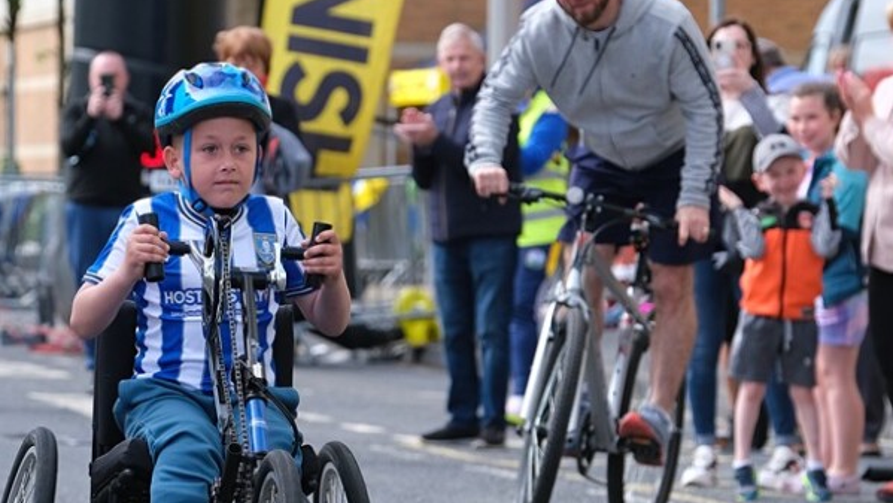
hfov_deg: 10.1
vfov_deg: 5.7
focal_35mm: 214
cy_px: 342
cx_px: 420
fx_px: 5067
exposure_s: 1/1250
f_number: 3.6
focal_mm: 90.6
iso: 400
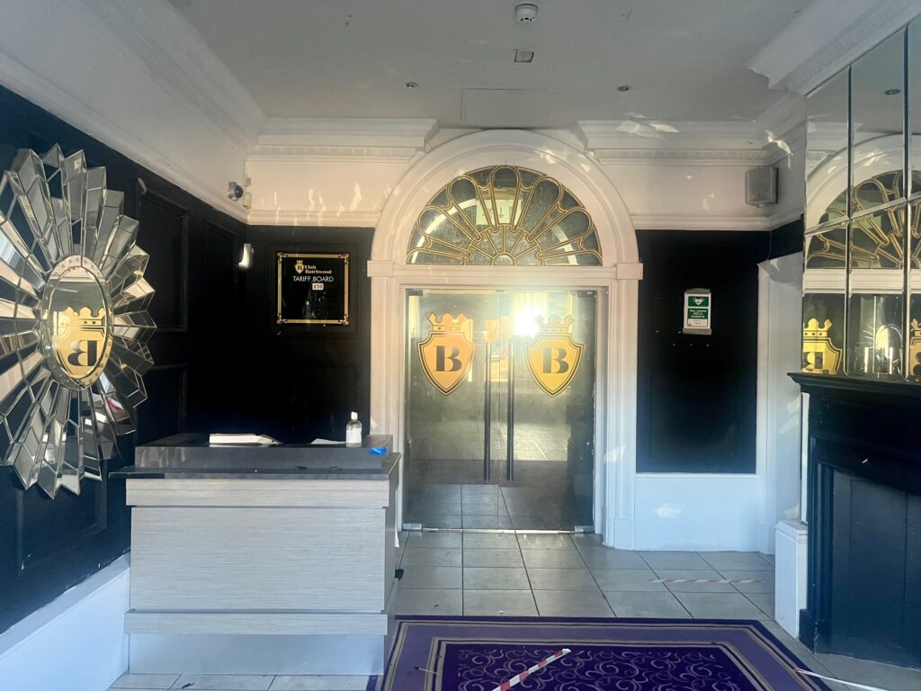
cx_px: 460
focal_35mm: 26
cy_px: 346
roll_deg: -0.5
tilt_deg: -0.4
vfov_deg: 53.1
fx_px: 692
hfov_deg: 67.3
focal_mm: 5.1
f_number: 1.6
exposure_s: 1/60
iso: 500
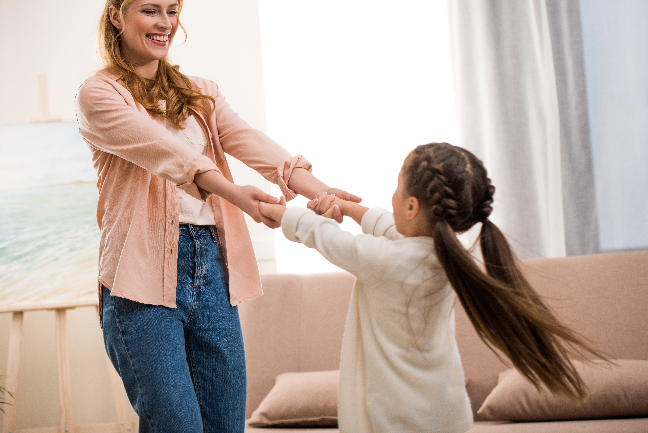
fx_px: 1440
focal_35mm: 80
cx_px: 324
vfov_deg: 17.1
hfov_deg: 25.4
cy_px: 216
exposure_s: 1/200
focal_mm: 80
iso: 320
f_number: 3.5
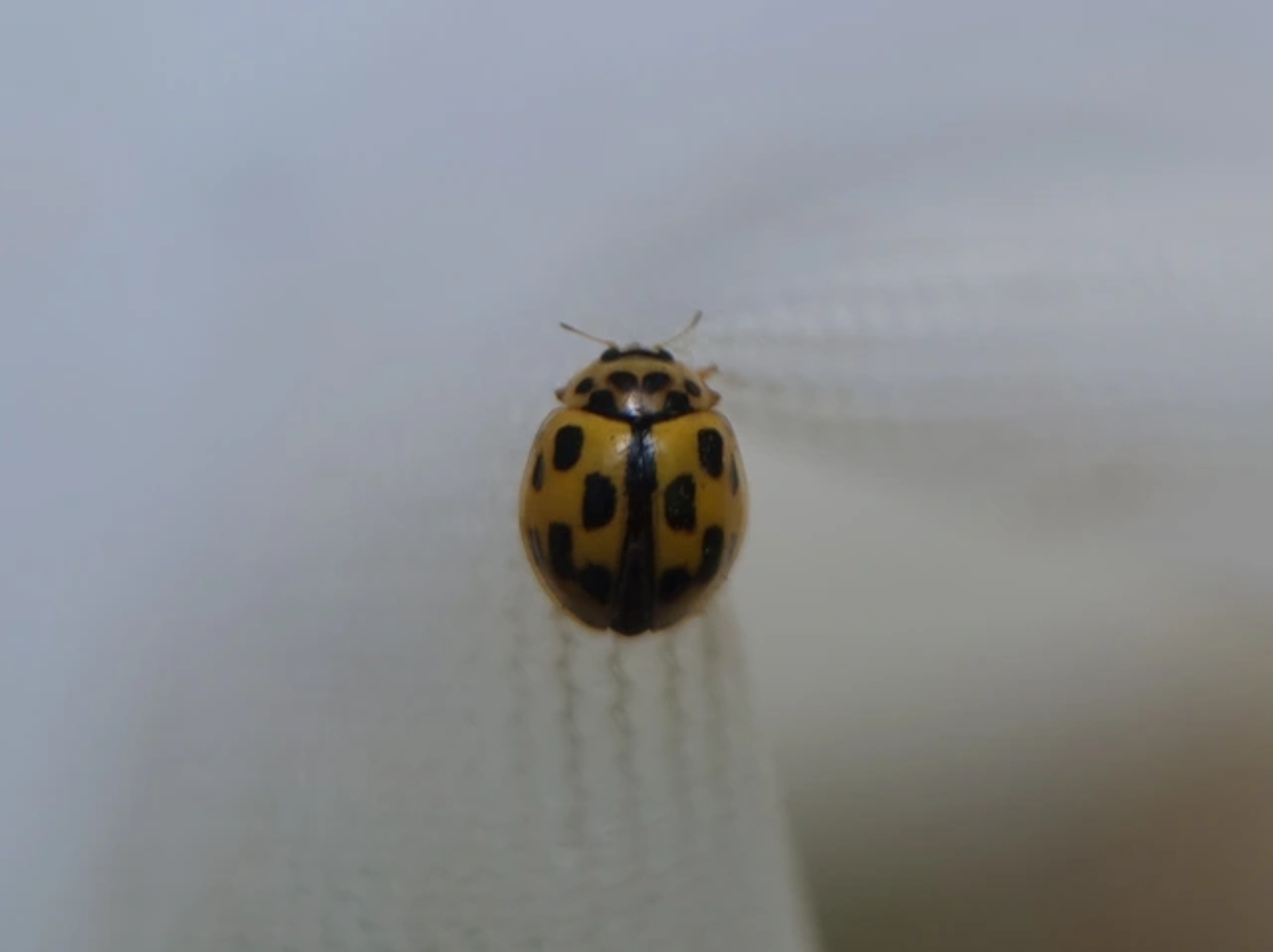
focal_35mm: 26
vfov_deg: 53.0
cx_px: 636
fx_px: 955
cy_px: 476
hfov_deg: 67.3
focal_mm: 5.4
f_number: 1.8
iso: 50
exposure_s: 1/159
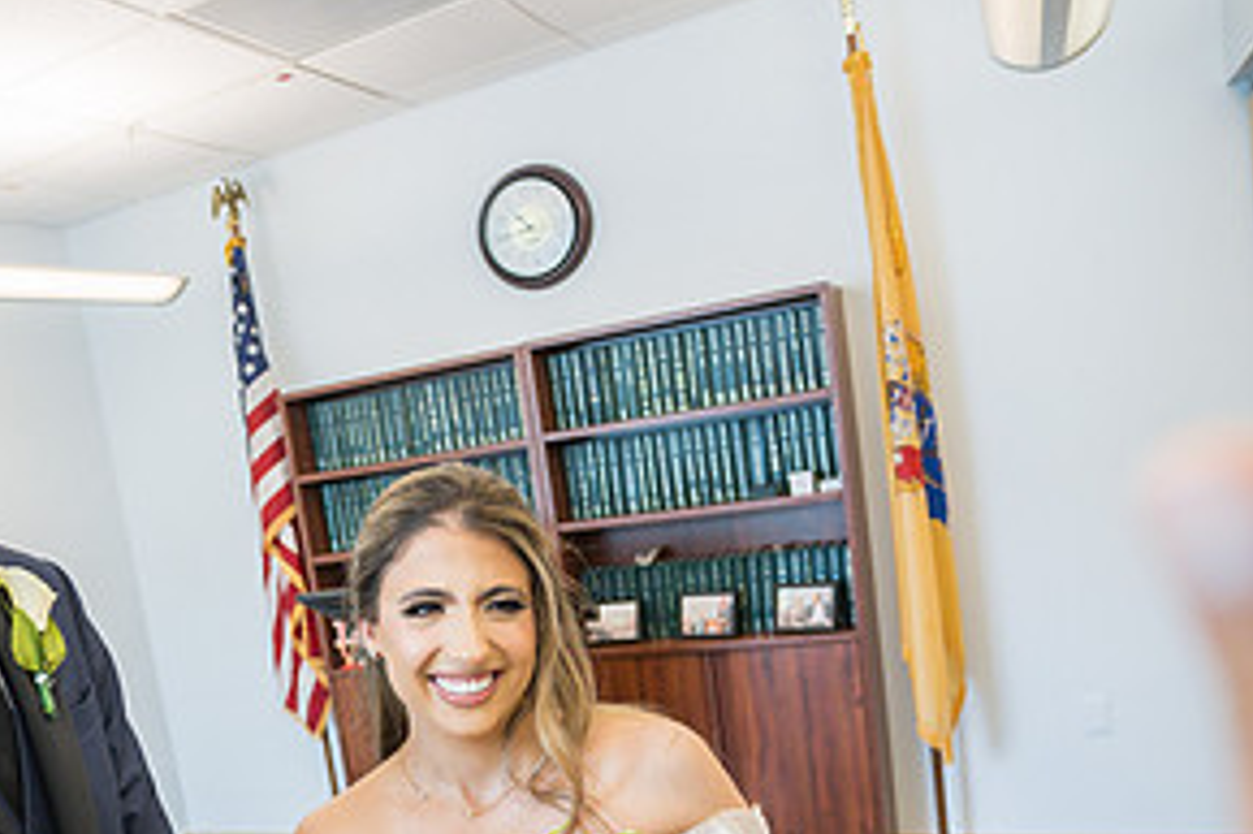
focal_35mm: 34
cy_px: 685
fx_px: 1183
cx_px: 333
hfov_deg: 53.6
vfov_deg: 37.3
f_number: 2.8
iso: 800
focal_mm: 17
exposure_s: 1/125
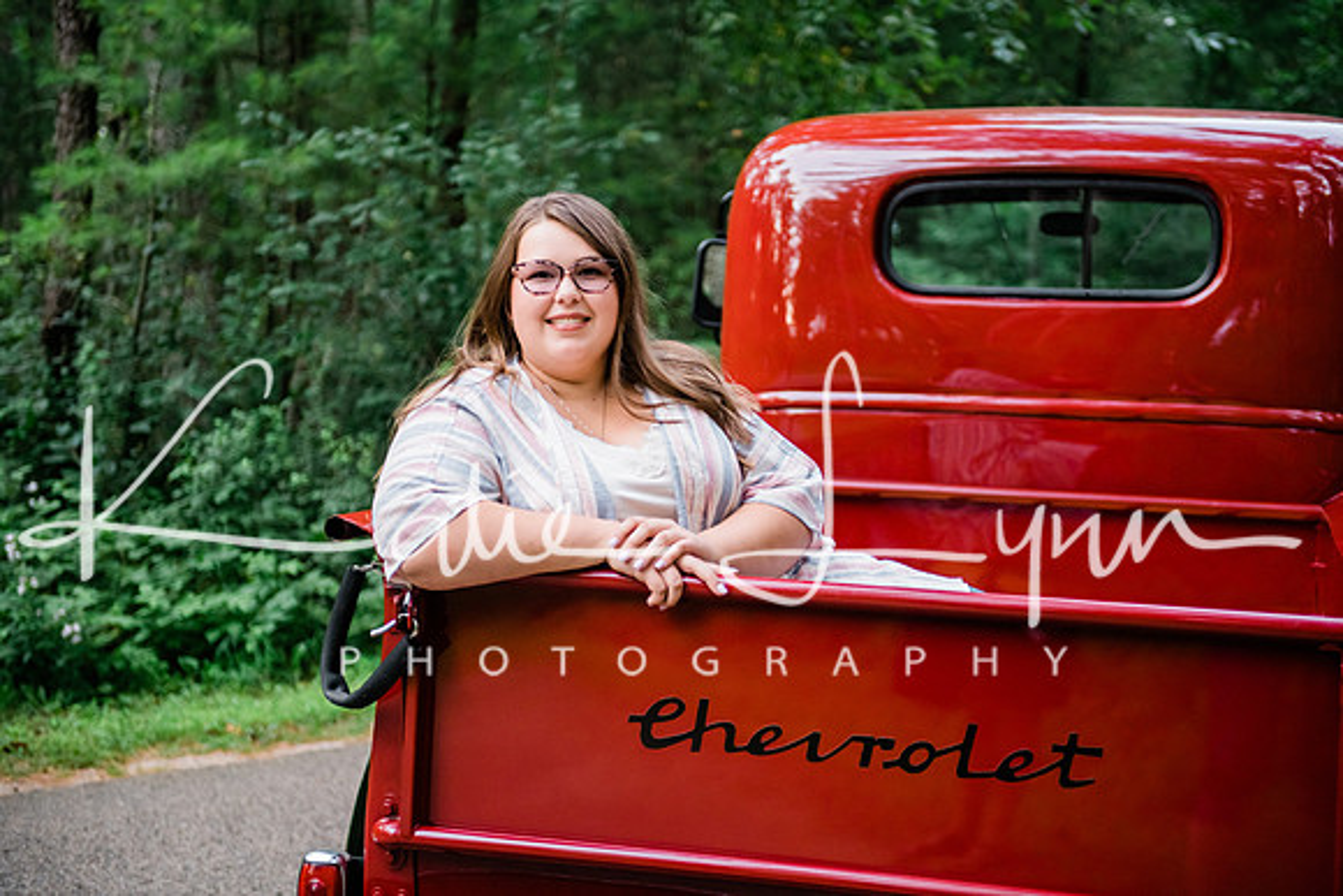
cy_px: 448
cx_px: 672
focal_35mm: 58
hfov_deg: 34.5
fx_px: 2164
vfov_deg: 23.4
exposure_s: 1/320
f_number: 2.8
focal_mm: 58
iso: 800
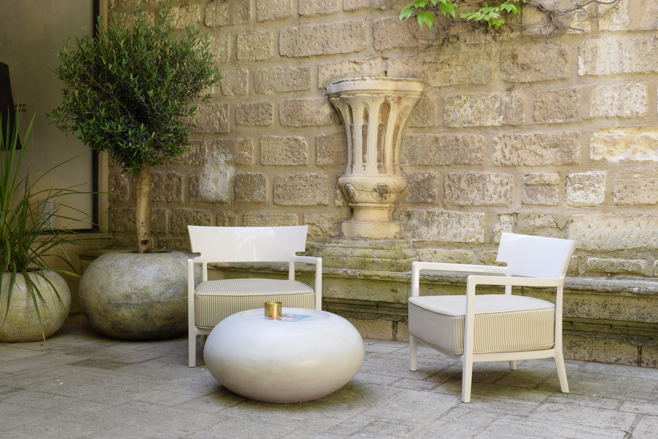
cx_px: 329
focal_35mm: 45
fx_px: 822
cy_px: 220
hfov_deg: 43.6
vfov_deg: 29.9
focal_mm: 30
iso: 100
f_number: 10
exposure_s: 1/13
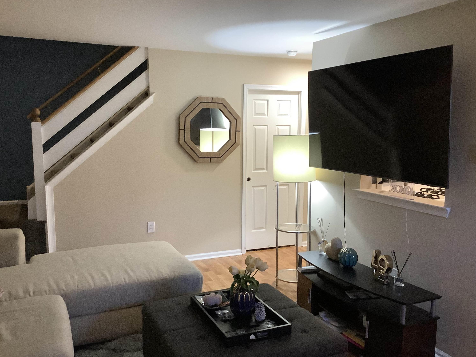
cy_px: 181
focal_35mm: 32
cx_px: 242
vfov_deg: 44.2
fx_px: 440
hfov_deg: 56.8
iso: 250
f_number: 2.4
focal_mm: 3.3
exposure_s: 1/40
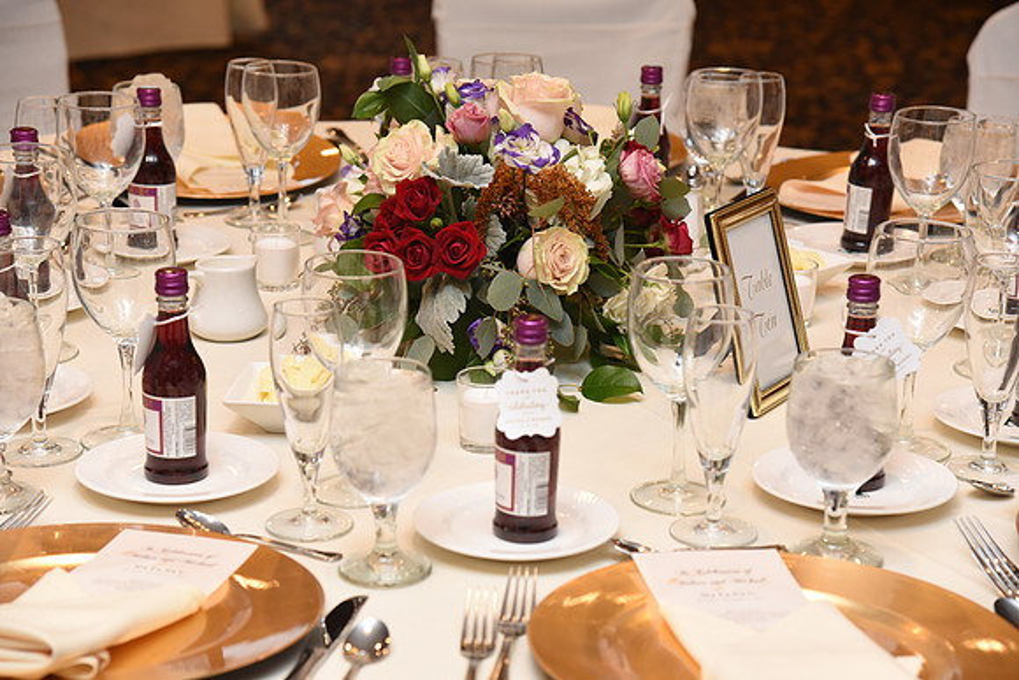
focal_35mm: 85
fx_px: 2406
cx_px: 510
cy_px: 340
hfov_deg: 23.9
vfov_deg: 16.1
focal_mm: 85
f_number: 5
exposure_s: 1/60
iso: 1600
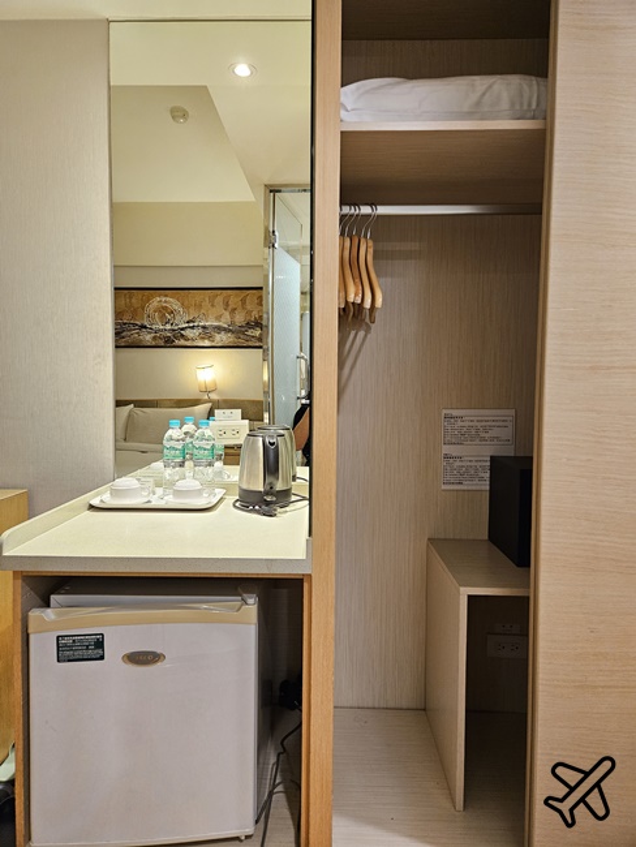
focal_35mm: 23
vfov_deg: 73.9
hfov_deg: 58.9
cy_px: 424
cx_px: 318
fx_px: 563
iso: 500
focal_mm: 5.4
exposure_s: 1/40
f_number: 1.8
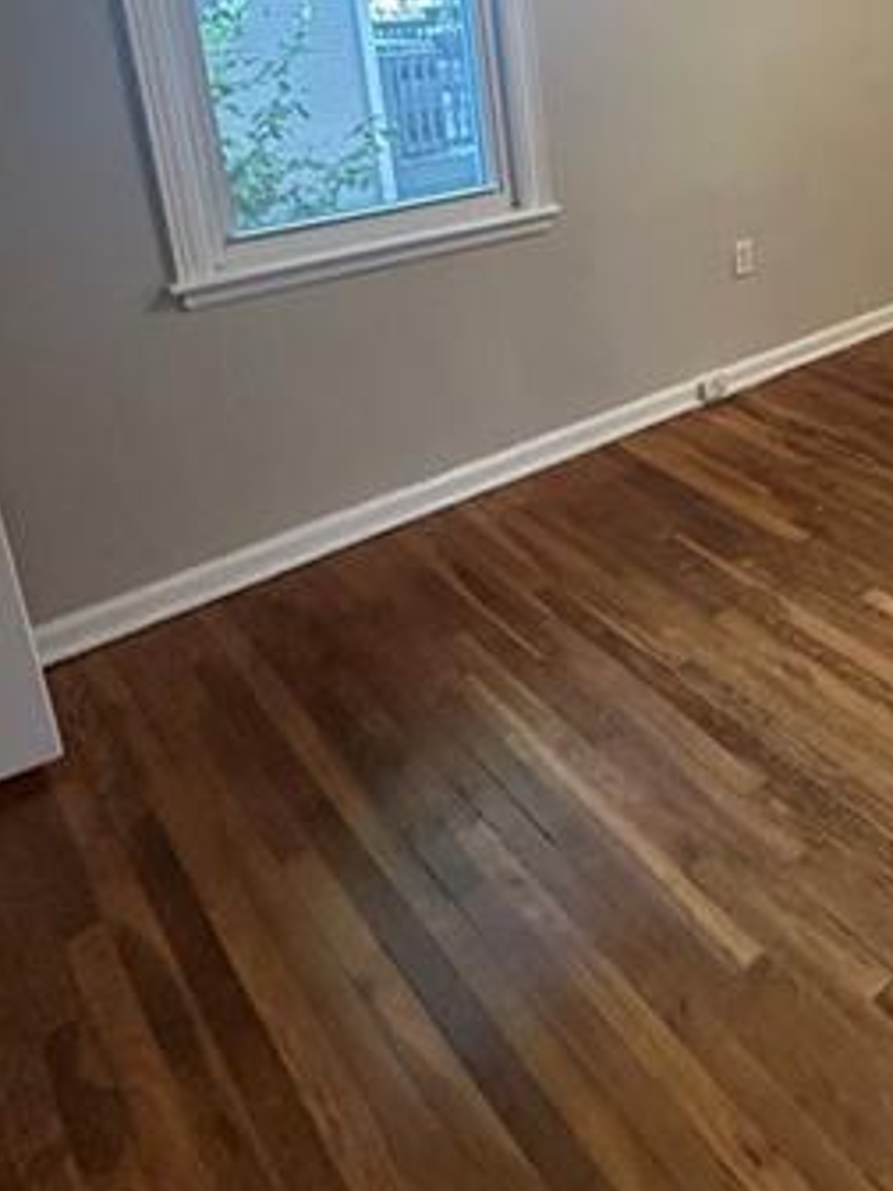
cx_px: 907
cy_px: 227
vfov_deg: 52.9
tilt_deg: -15.2
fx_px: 1101
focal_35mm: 32
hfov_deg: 38.8
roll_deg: -0.4
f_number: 2.2
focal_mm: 2.22
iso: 500
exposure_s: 1/60
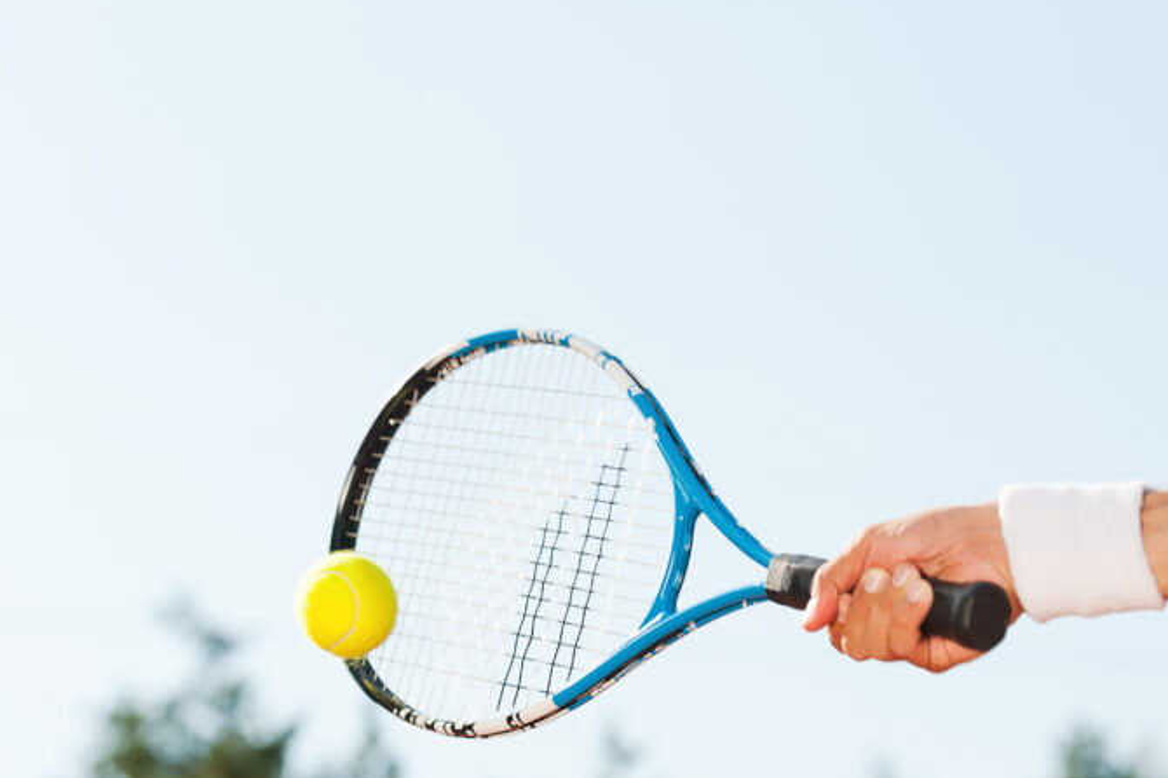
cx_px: 655
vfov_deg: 12.8
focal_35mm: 107
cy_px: 517
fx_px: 3470
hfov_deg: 19.1
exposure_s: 1/2000
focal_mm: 70
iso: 200
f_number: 4.5
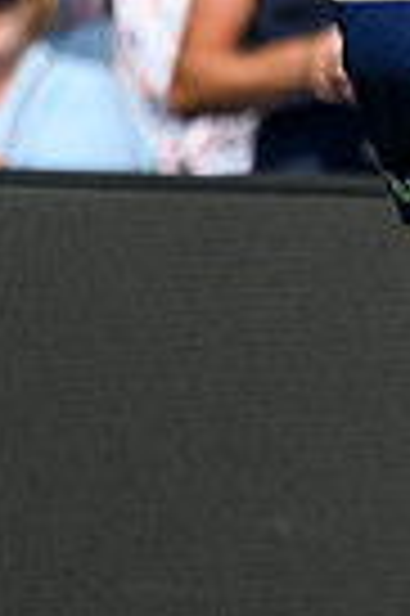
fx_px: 49304
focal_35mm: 2879
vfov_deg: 0.7
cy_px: -44
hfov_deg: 0.5
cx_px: 1026
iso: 250
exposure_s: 1/4000
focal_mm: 560
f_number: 4
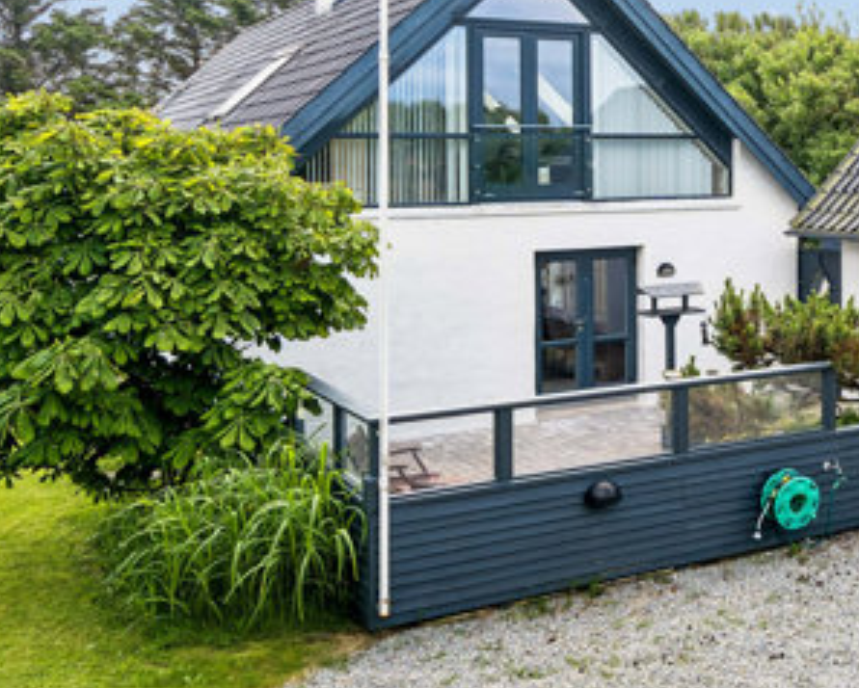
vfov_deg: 31.2
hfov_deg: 35.8
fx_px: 1221
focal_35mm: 48
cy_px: 218
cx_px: 816
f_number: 5
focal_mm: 19
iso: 320
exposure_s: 1/640
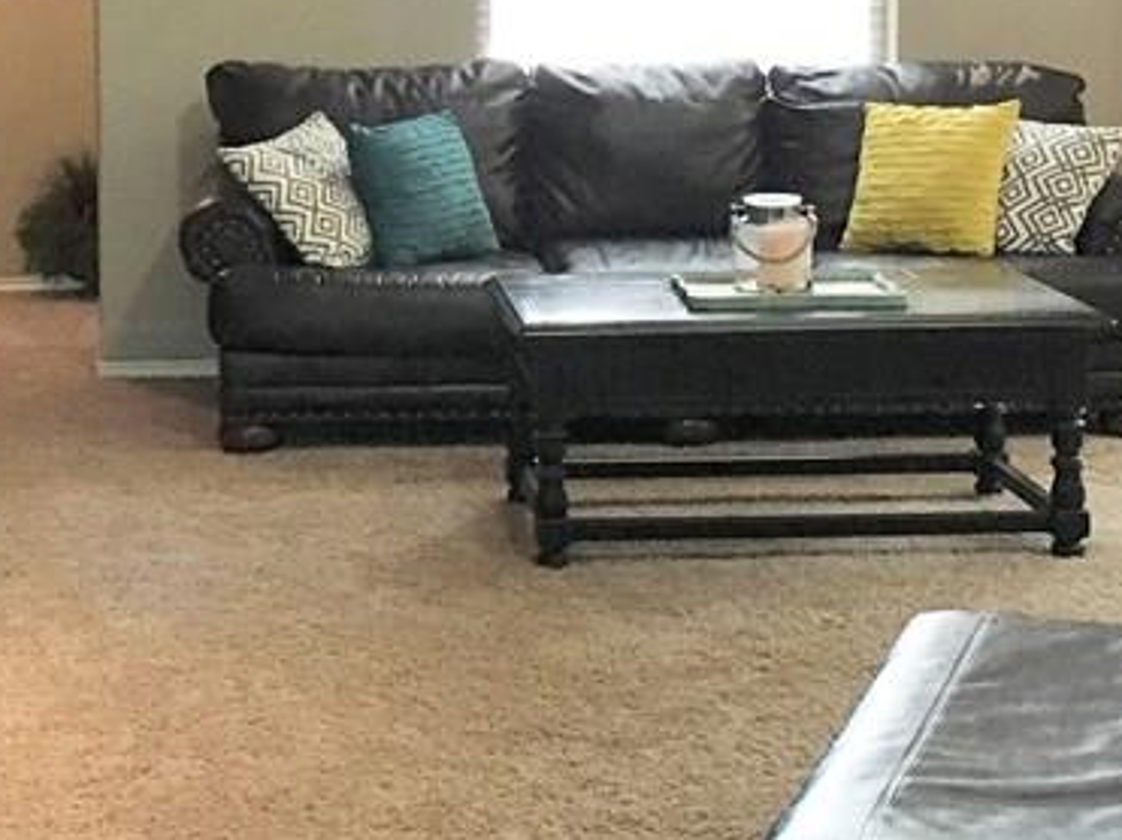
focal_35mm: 80
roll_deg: +0.6
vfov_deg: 18.3
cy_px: 175
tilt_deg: -6.4
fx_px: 2592
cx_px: 345
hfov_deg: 24.3
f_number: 2.2
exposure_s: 1/30
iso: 200
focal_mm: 4.15
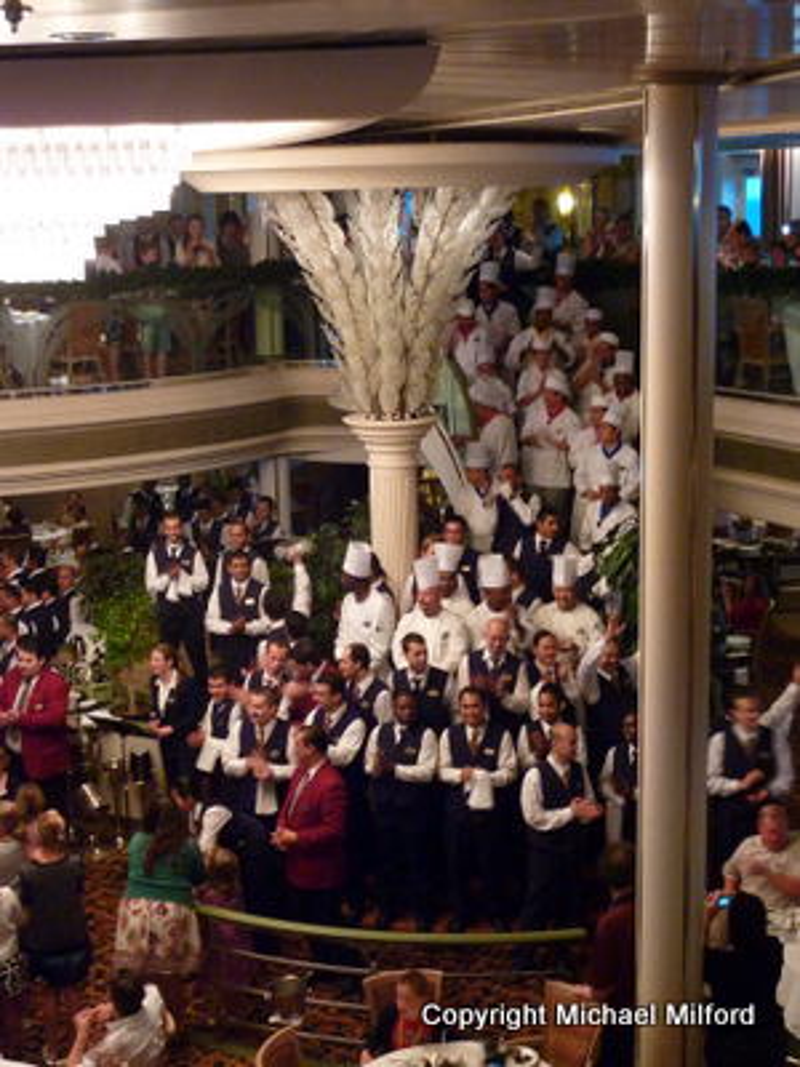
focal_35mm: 52
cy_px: 534
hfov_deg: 28.0
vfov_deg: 36.8
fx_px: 1602
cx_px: 400
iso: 400
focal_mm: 8.5
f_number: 3.8
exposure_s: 1/6
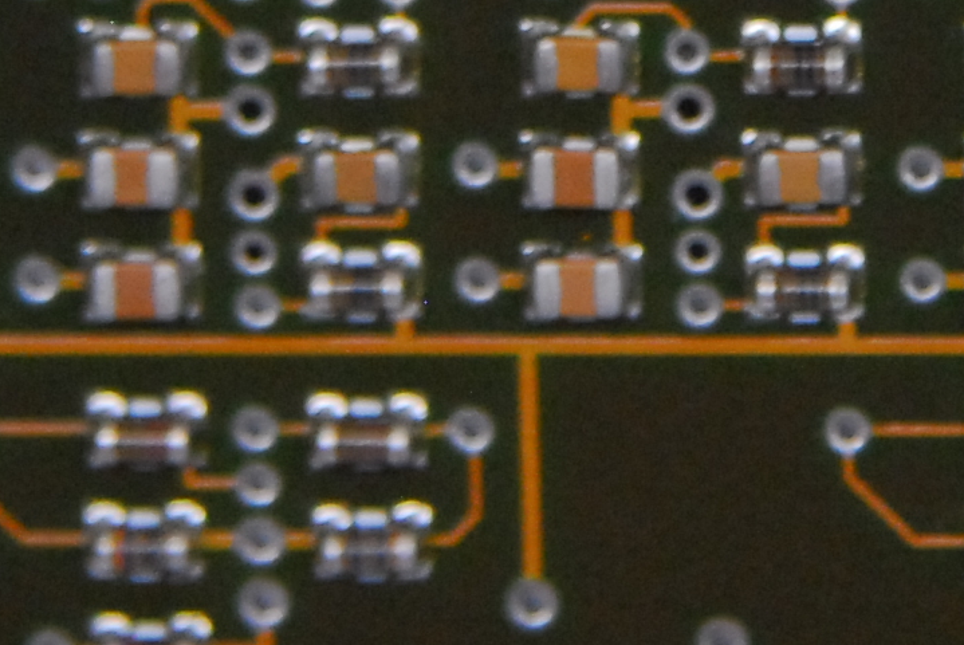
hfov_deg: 3.4
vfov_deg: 2.3
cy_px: -697
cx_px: 661
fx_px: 16235
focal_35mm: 606
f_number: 4
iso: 800
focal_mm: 75
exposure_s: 1/100
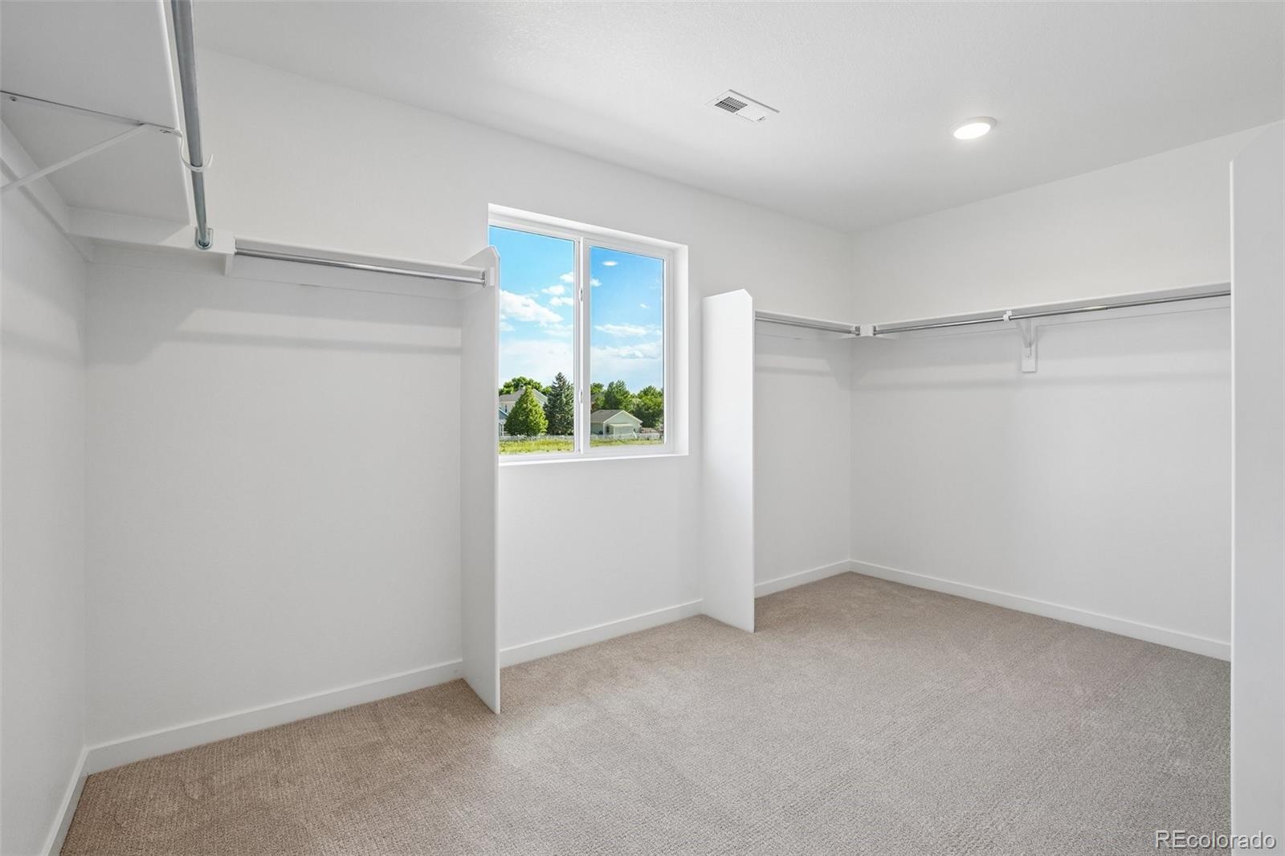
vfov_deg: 77.3
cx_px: 642
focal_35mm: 15
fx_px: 535
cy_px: 428
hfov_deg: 100.4
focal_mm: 10
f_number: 8
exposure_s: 1/80
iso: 400
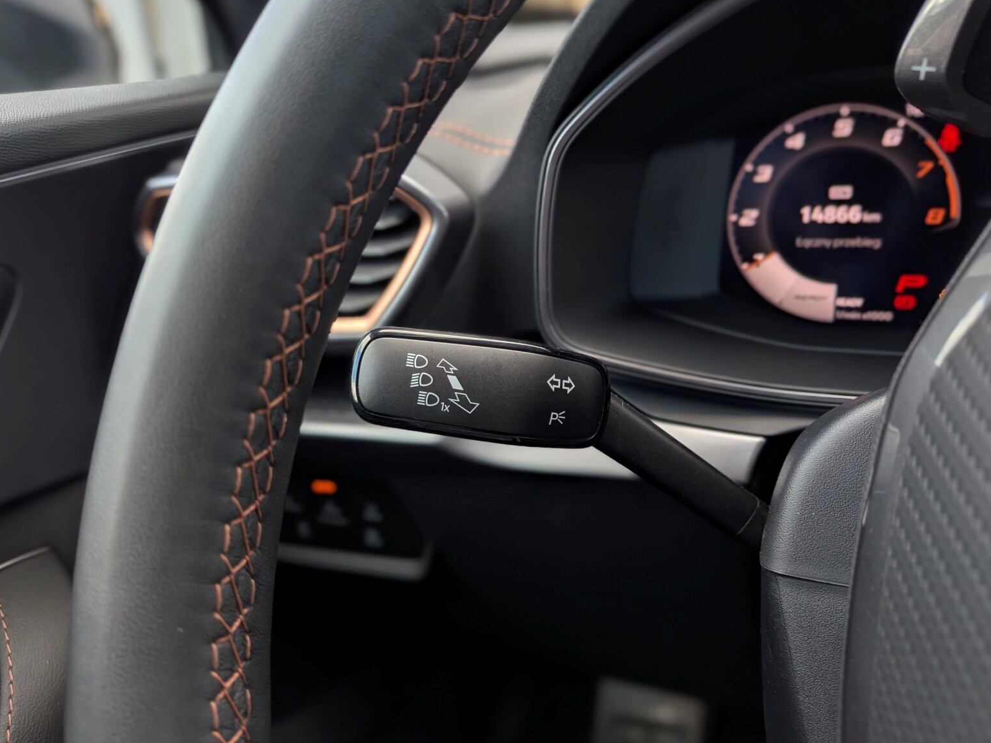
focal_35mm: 25
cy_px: 381
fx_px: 716
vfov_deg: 54.9
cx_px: 488
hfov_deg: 69.4
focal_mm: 4.53
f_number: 1.7
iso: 30
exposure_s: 1/93.6
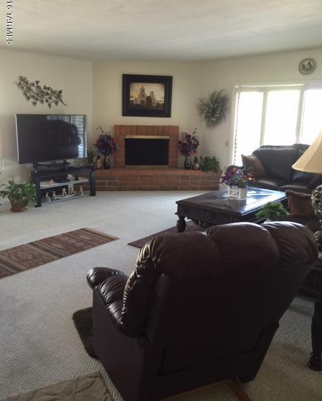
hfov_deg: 47.2
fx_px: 369
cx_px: 161
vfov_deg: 57.1
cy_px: 200
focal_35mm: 31
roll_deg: +0.0
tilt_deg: -7.7
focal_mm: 4.15
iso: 100
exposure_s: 1/15
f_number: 2.2
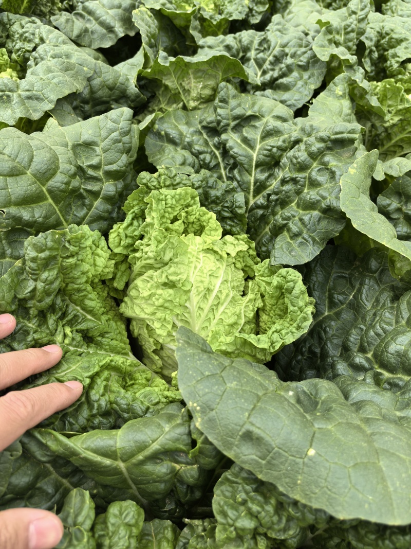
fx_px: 428
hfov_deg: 51.3
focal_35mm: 27
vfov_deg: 65.3
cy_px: 274
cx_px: 206
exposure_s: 1/196
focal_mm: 5.75
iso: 50
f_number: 2
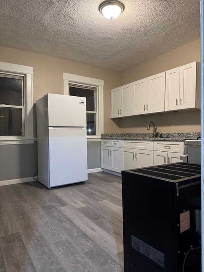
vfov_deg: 71.6
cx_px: 102
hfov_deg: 56.8
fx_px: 189
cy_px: 136
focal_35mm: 24
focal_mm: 6.76
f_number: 1.78
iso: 500
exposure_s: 1/60
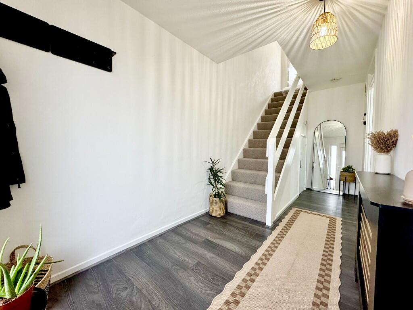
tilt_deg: -2.1
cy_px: 155
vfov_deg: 85.7
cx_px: 206
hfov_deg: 102.1
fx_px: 167
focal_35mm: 14
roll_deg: -0.7
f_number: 2.2
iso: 320
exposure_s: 1/99
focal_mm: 2.22
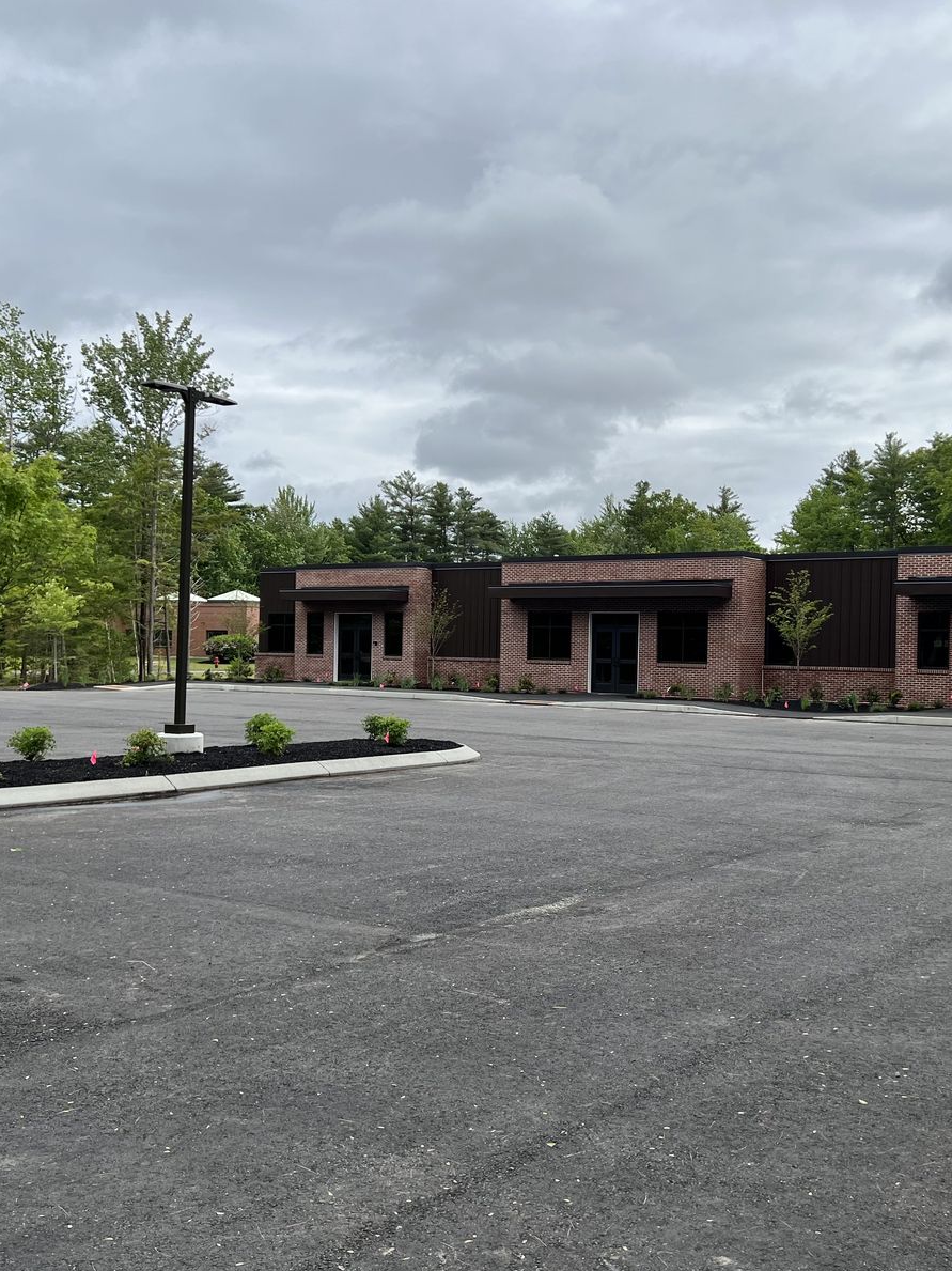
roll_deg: -0.8
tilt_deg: -0.2
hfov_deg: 40.3
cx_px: 611
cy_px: 640
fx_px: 1284
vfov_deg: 52.6
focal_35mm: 35
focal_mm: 5.7
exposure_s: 1/5882
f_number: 1.5
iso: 50
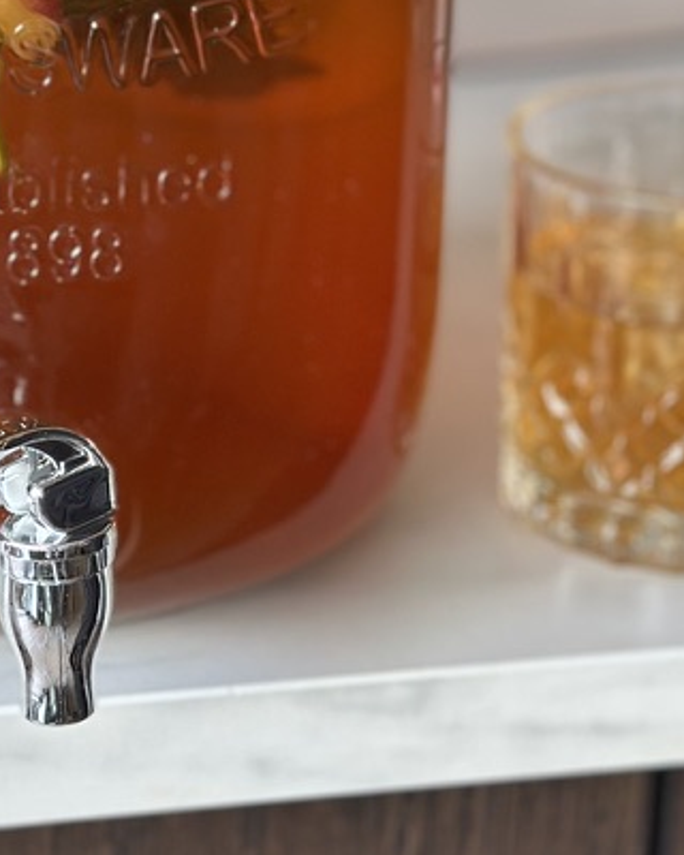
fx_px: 3037
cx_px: 256
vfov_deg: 15.8
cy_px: 60
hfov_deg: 12.8
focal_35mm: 120
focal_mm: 6.86
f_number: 1.78
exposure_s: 1/121
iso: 100
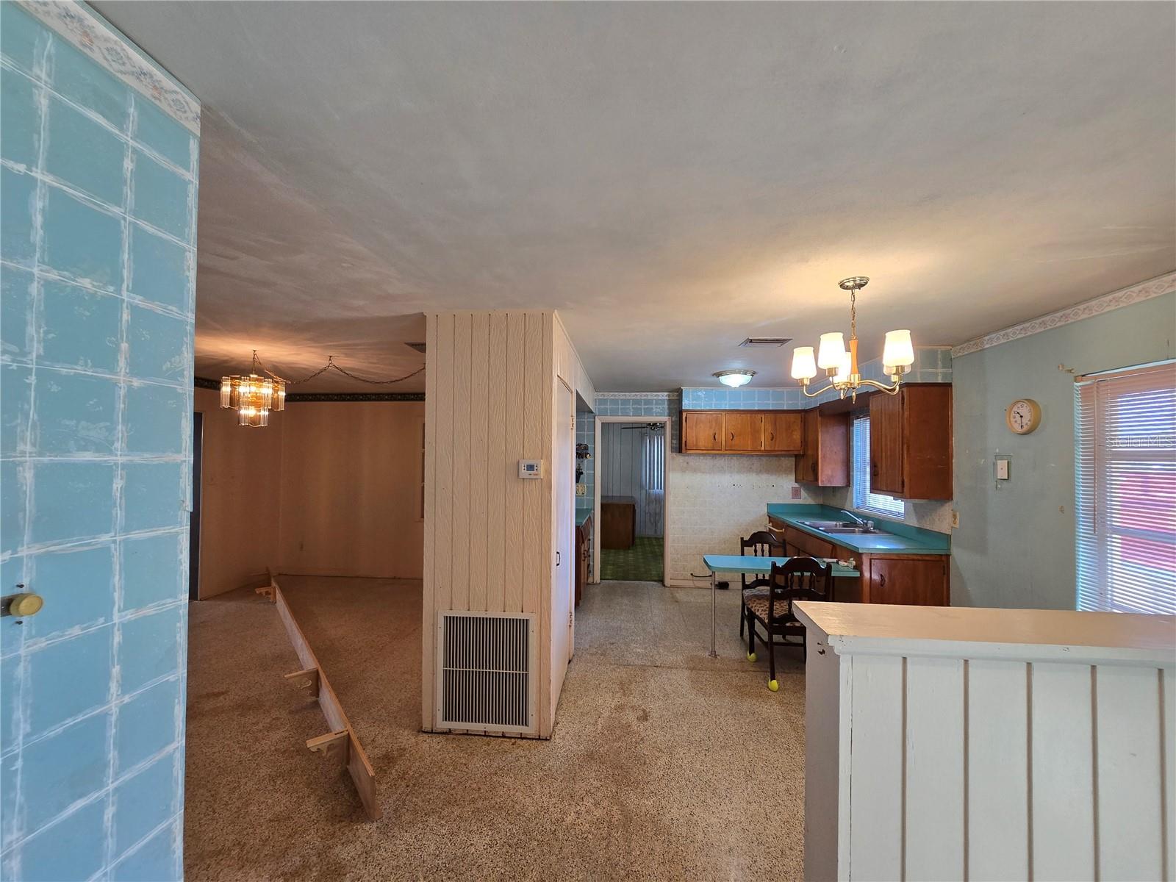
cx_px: 588
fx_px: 442
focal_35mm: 13
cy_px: 441
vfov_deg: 89.9
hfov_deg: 106.2
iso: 125
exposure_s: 1/60
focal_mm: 2.2
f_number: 2.2
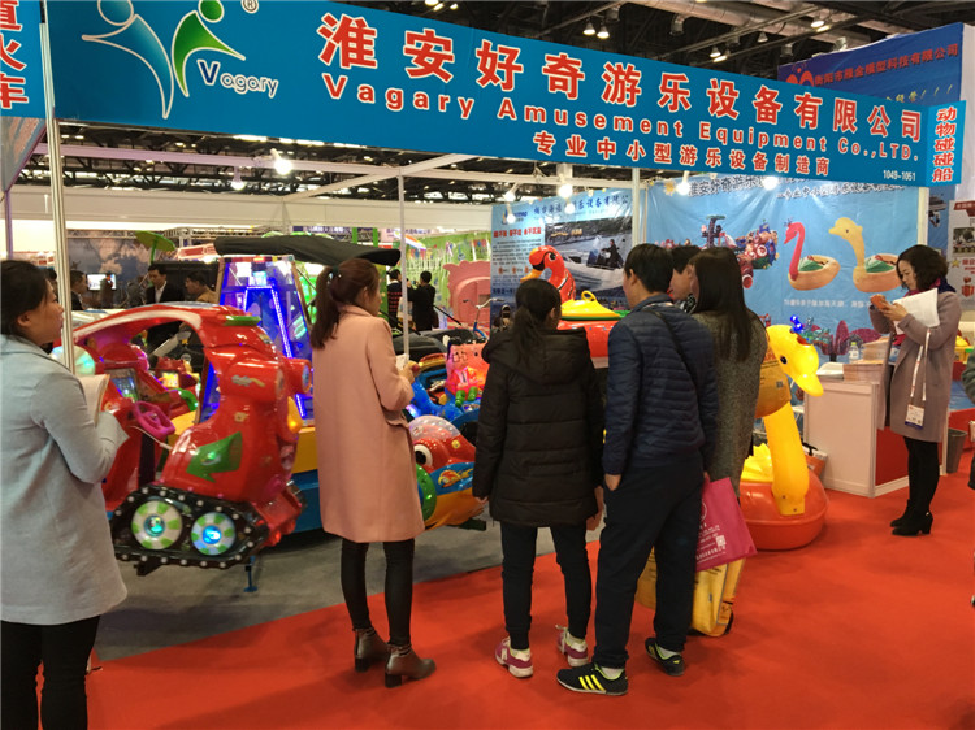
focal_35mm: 29
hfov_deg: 61.7
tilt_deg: -4.7
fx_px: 817
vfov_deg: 48.2
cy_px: 365
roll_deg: +1.8
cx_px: 488
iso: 160
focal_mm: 4.15
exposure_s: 1/33
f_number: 2.2
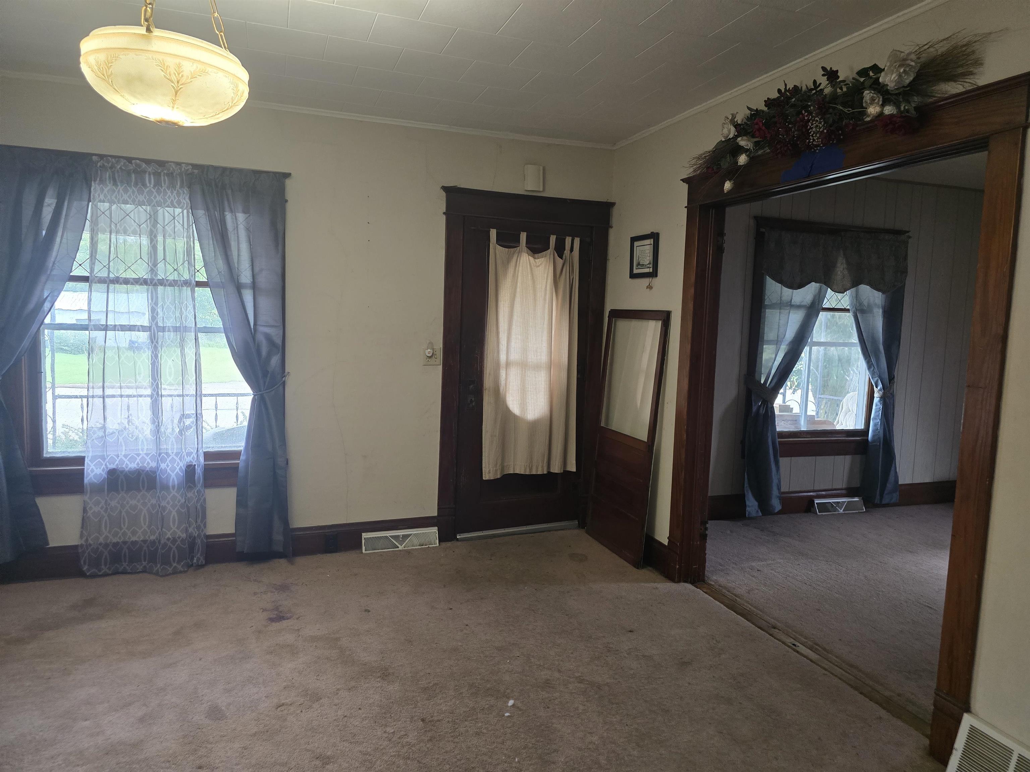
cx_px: 515
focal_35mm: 23
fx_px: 684
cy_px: 386
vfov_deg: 58.9
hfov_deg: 73.9
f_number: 1.7
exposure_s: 1/120
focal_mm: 6.3
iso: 640
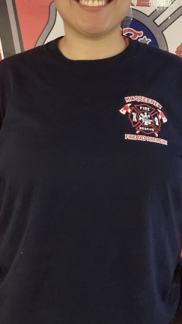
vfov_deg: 42.5
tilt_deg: -7.5
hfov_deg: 25.4
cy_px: 85
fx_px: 404
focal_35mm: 47
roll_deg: -3.5
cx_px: 106
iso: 500
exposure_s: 1/30
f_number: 1.8
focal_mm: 3.99
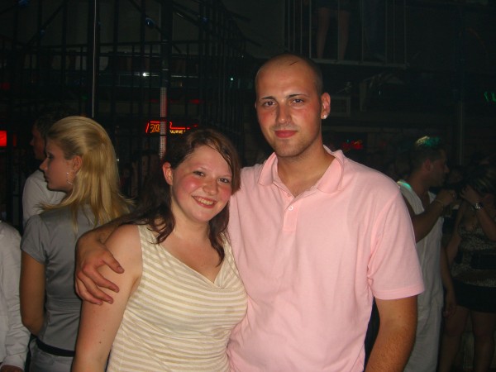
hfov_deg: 49.0
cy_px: 186
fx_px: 544
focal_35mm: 38
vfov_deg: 37.7
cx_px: 248
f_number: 2.8
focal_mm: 7.9
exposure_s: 1/60
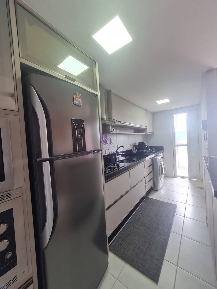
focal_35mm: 13
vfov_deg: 106.2
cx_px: 108
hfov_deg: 89.9
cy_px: 144
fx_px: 109
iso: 64
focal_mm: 1.74
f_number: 2.2
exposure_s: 1/60
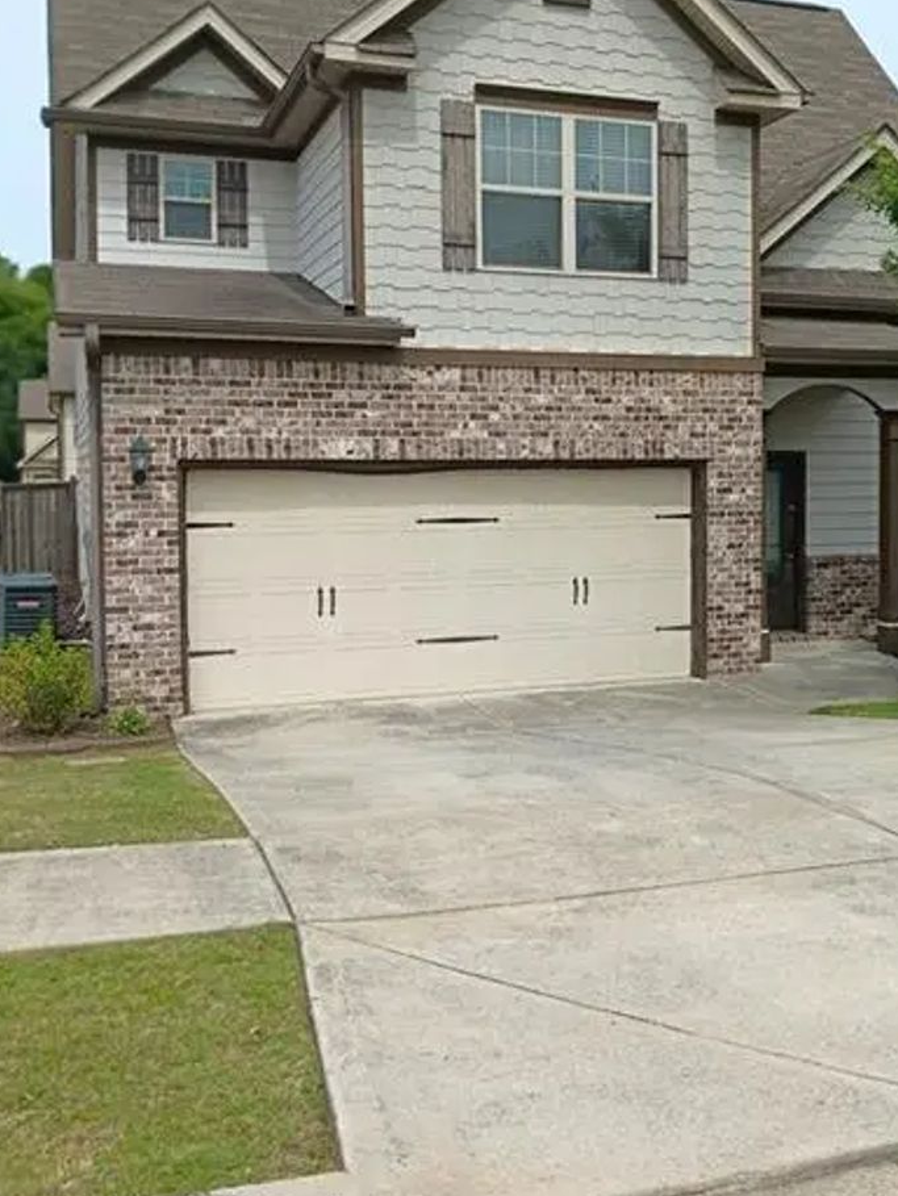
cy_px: 520
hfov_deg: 36.2
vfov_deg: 47.7
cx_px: 643
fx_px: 1348
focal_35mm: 39
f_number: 1.8
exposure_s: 1/1000
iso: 20
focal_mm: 3.98
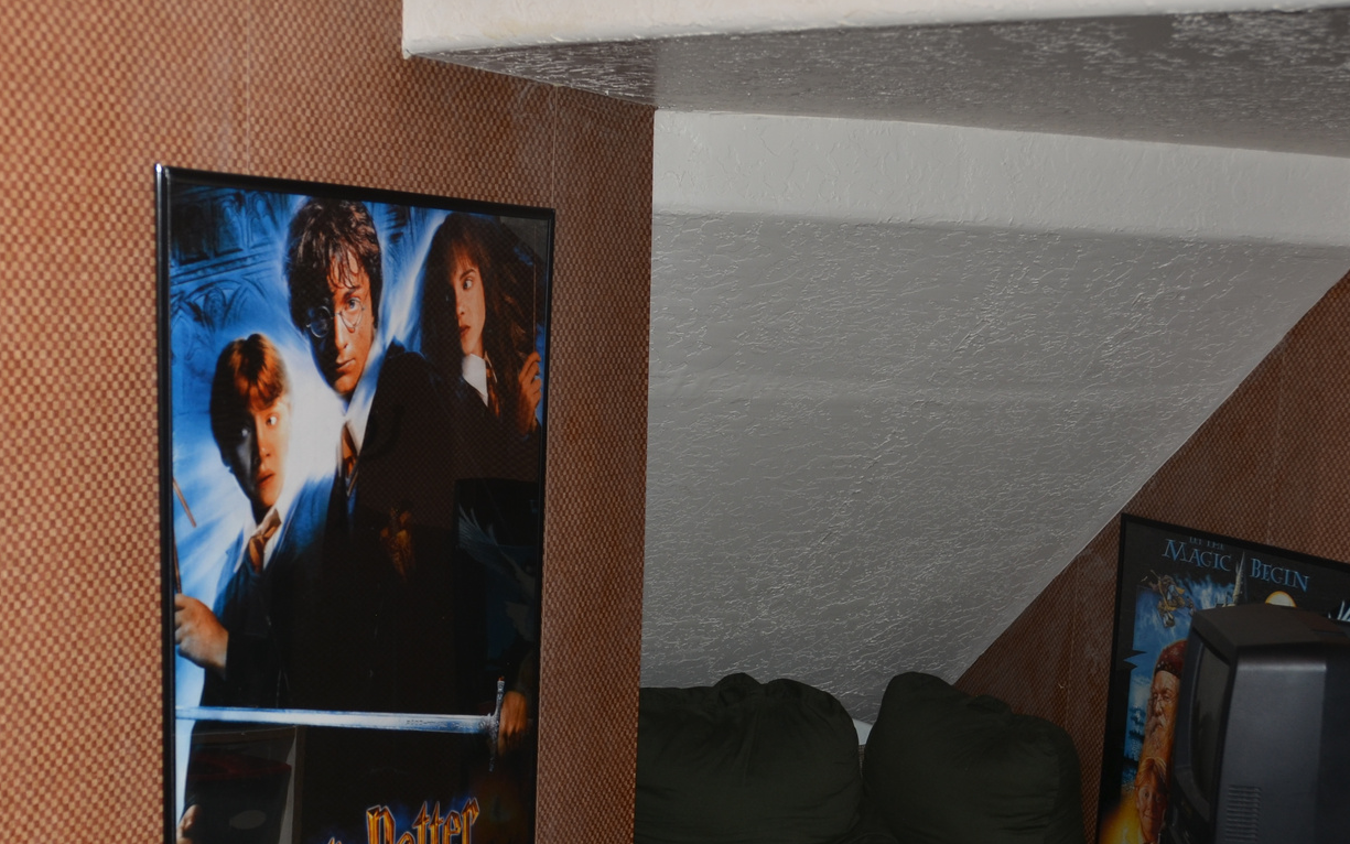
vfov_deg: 24.8
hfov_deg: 39.2
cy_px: 702
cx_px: 488
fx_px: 1877
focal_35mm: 51
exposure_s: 1/60
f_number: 3.5
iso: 200
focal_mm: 20
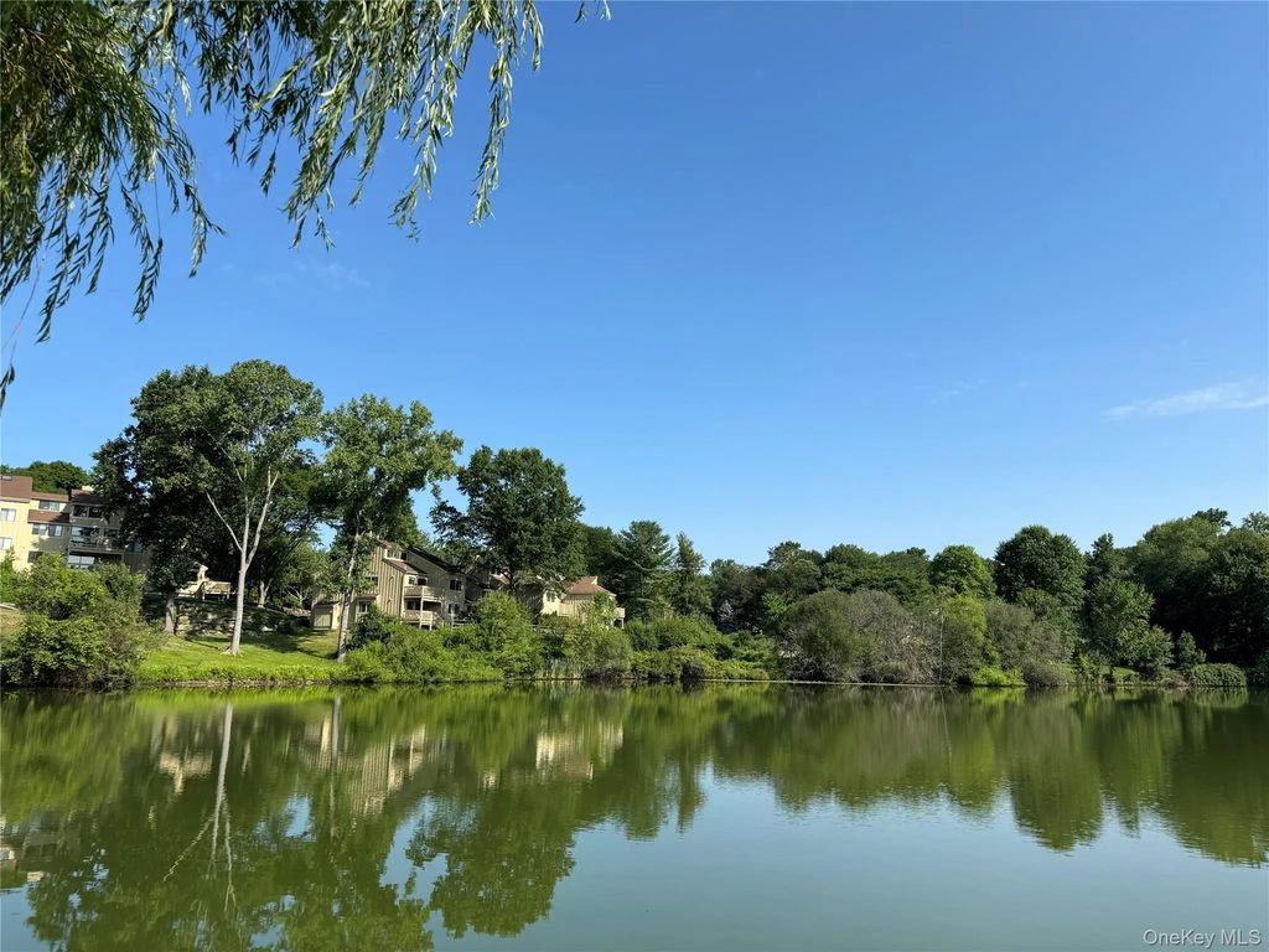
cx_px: 634
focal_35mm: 24
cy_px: 476
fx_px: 880
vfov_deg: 56.8
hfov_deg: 71.6
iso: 80
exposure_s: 1/3597
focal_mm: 6.76
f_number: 1.78
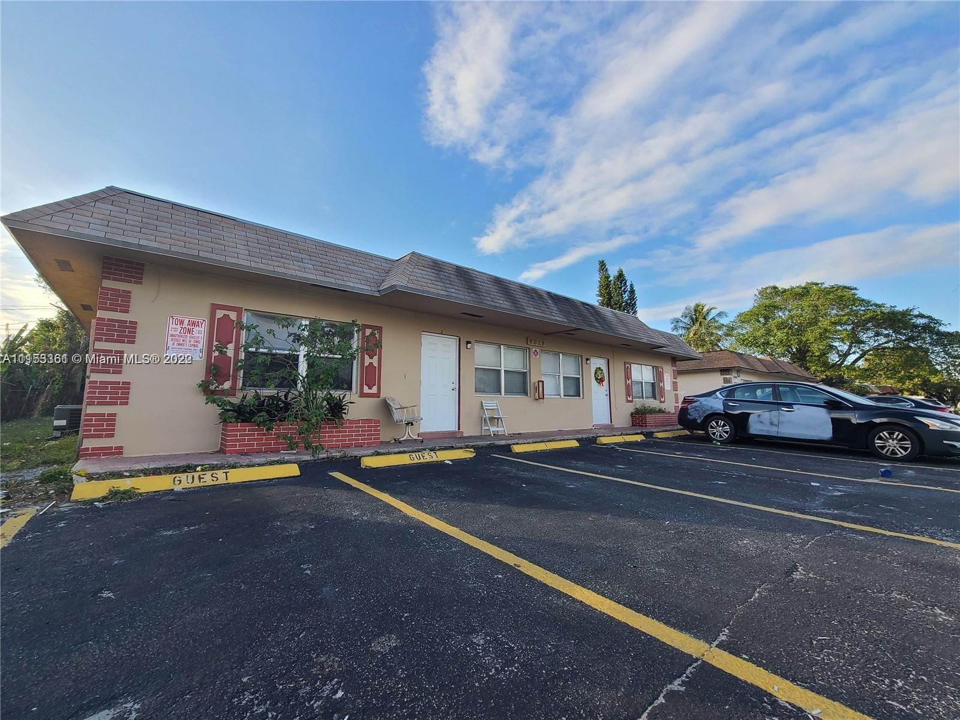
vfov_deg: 89.9
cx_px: 480
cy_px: 360
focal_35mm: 13
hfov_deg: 106.2
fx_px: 361
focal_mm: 2.2
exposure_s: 1/546
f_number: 2.2
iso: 64
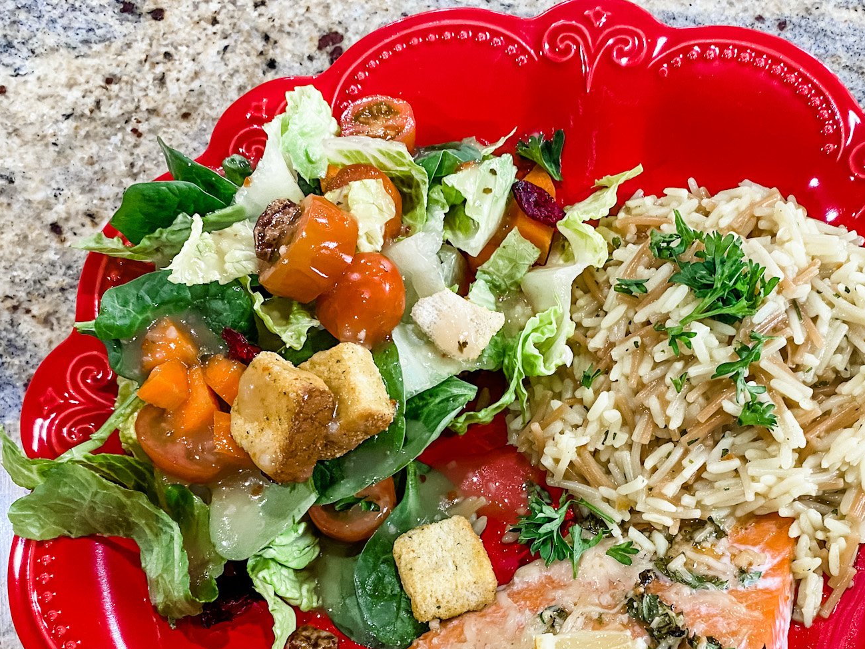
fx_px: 1024
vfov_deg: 34.3
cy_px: 501
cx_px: 574
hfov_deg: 45.1
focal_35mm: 41
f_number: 1.8
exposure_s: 1/60
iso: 160
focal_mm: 4.25
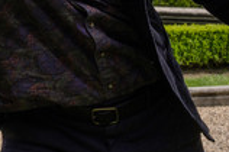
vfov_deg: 9.7
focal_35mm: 136
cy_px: -83
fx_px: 864
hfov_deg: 14.1
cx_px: -119
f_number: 11
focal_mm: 43
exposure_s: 1/1000
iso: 640
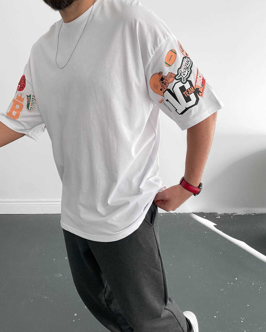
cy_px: 163
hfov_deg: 47.1
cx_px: 132
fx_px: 305
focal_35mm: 31
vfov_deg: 57.2
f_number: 1.8
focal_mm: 3
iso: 20
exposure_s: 1/120
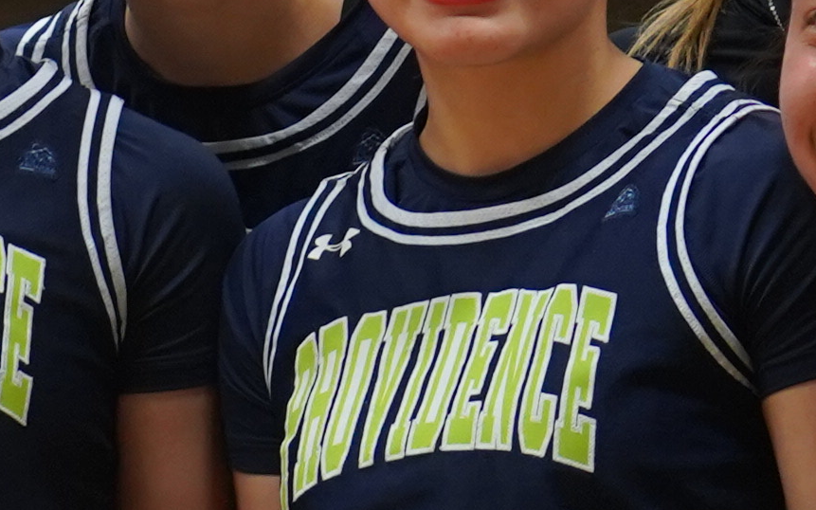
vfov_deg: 2.6
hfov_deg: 4.2
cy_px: 938
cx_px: -776
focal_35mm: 497
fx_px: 11052
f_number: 4
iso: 2000
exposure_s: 1/160
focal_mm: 70
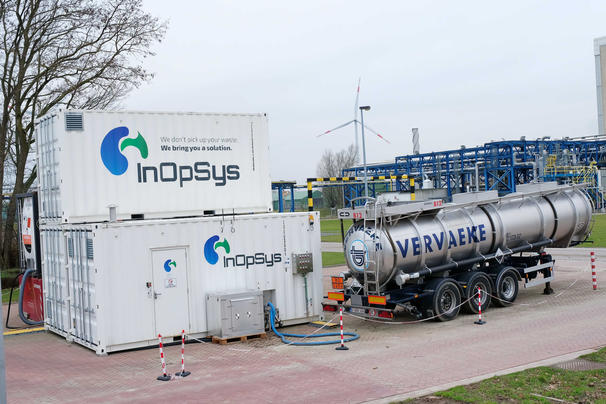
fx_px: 707
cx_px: 303
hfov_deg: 46.4
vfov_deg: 31.9
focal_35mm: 42
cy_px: 202
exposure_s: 1/50
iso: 500
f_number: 6.4
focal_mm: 28.3
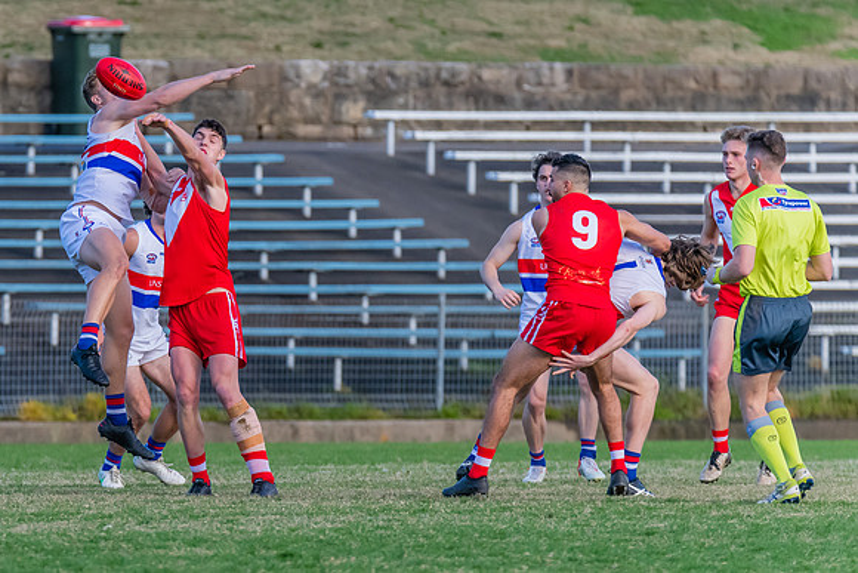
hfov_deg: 2.6
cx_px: 215
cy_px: 271
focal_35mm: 791
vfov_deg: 1.7
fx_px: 18860
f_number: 6
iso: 1800
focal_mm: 450
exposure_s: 1/1600
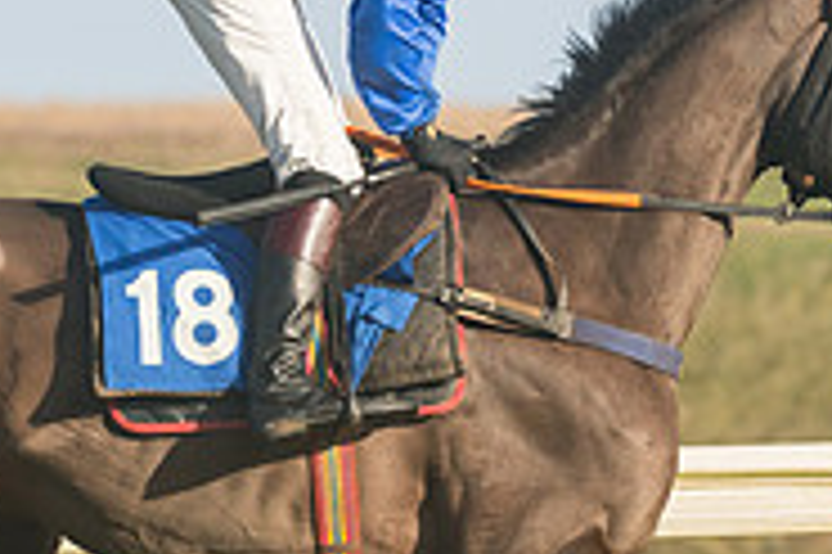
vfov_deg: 1.7
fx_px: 18426
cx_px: 297
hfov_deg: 2.6
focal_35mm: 798
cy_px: 504
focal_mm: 170
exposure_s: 1/4000
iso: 400
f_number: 5
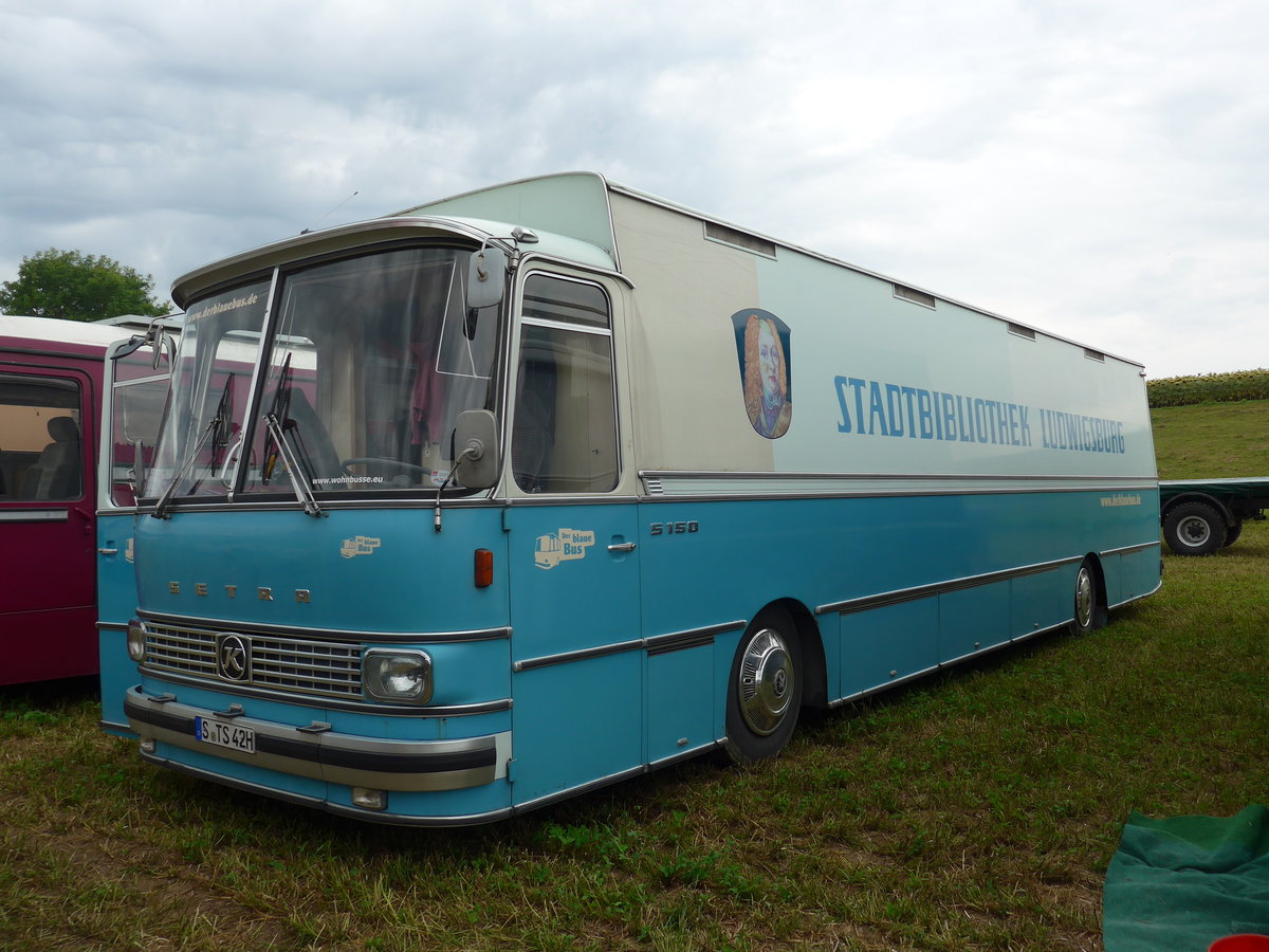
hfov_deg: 61.7
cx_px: 634
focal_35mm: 29
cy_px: 476
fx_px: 1063
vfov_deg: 48.2
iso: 80
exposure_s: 1/400
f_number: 2.8
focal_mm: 6
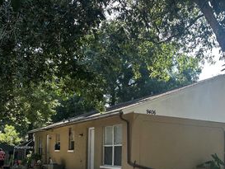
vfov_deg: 31.5
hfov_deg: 41.4
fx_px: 286
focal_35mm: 44
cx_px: 174
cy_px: 150
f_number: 1.78
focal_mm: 6.86
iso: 80
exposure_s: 1/750
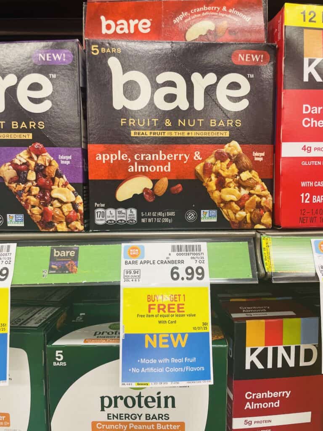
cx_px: 162
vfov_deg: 67.3
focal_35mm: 26
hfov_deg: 53.1
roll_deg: +1.2
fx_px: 323
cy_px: 216
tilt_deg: -6.6
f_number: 1.6
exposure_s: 1/66
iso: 80
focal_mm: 4.2
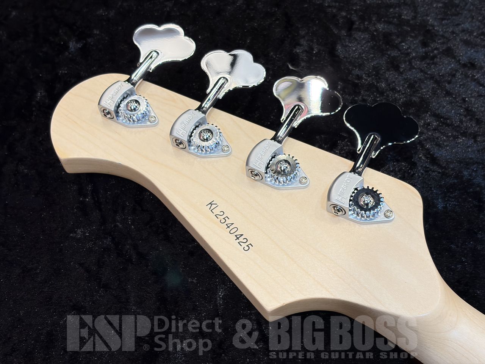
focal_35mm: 52
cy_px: 182
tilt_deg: -58.0
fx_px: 729
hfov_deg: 36.8
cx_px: 242
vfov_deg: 28.0
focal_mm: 5.96
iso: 80
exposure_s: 1/60
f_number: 1.6
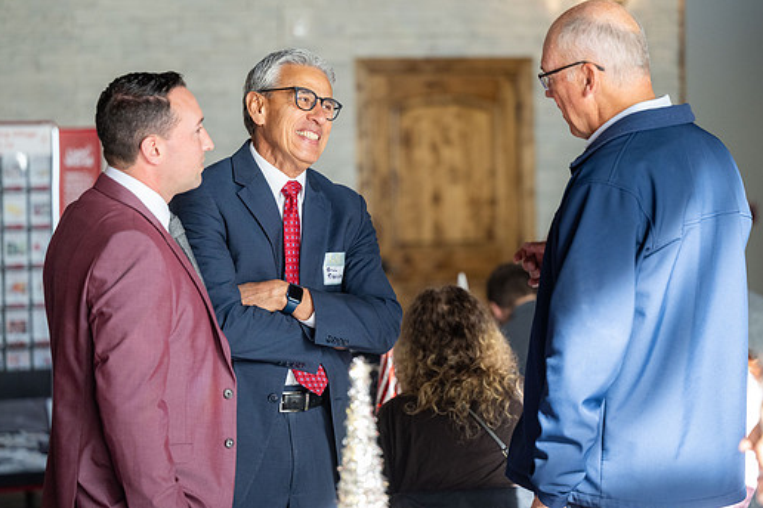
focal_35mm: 117
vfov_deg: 11.7
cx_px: 410
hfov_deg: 17.5
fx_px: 2480
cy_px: 272
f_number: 2.8
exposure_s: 1/500
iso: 1600
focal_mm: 104
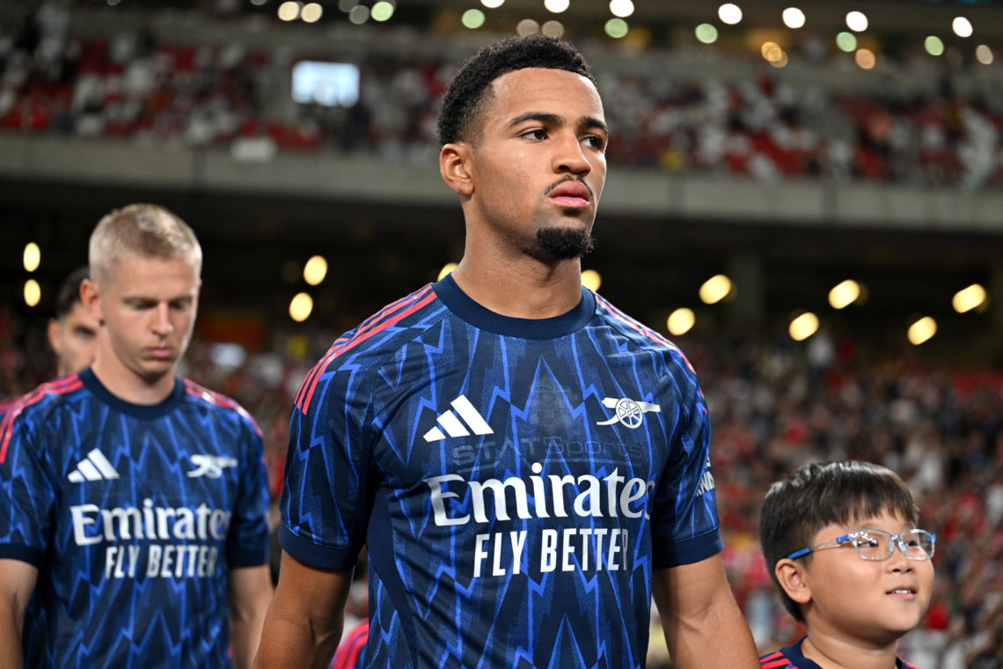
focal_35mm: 70
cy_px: 334
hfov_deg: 28.8
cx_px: 502
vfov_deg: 19.5
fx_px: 1950
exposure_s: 1/800
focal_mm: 70
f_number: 2.8
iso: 2500
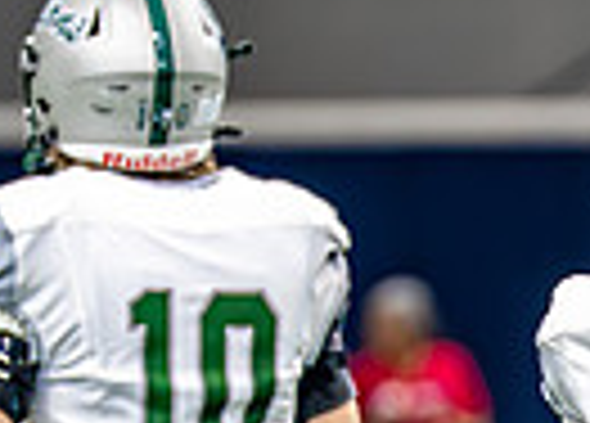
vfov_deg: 1.2
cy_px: 589
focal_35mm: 1187
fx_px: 19921
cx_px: 1014
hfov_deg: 1.7
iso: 1000
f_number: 2.8
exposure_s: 1/400
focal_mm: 200
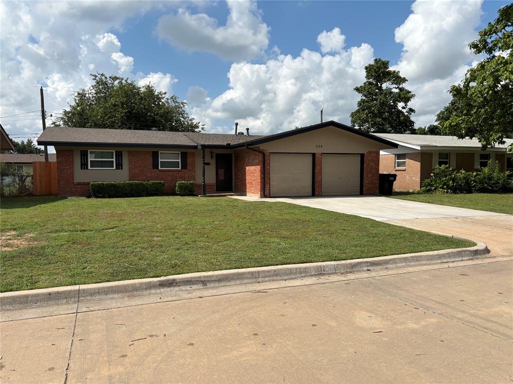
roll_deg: +0.0
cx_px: 256
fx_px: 385
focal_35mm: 26
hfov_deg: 67.3
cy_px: 192
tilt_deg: -3.4
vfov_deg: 53.1
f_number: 1.6
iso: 50
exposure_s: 1/5076
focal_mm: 5.96
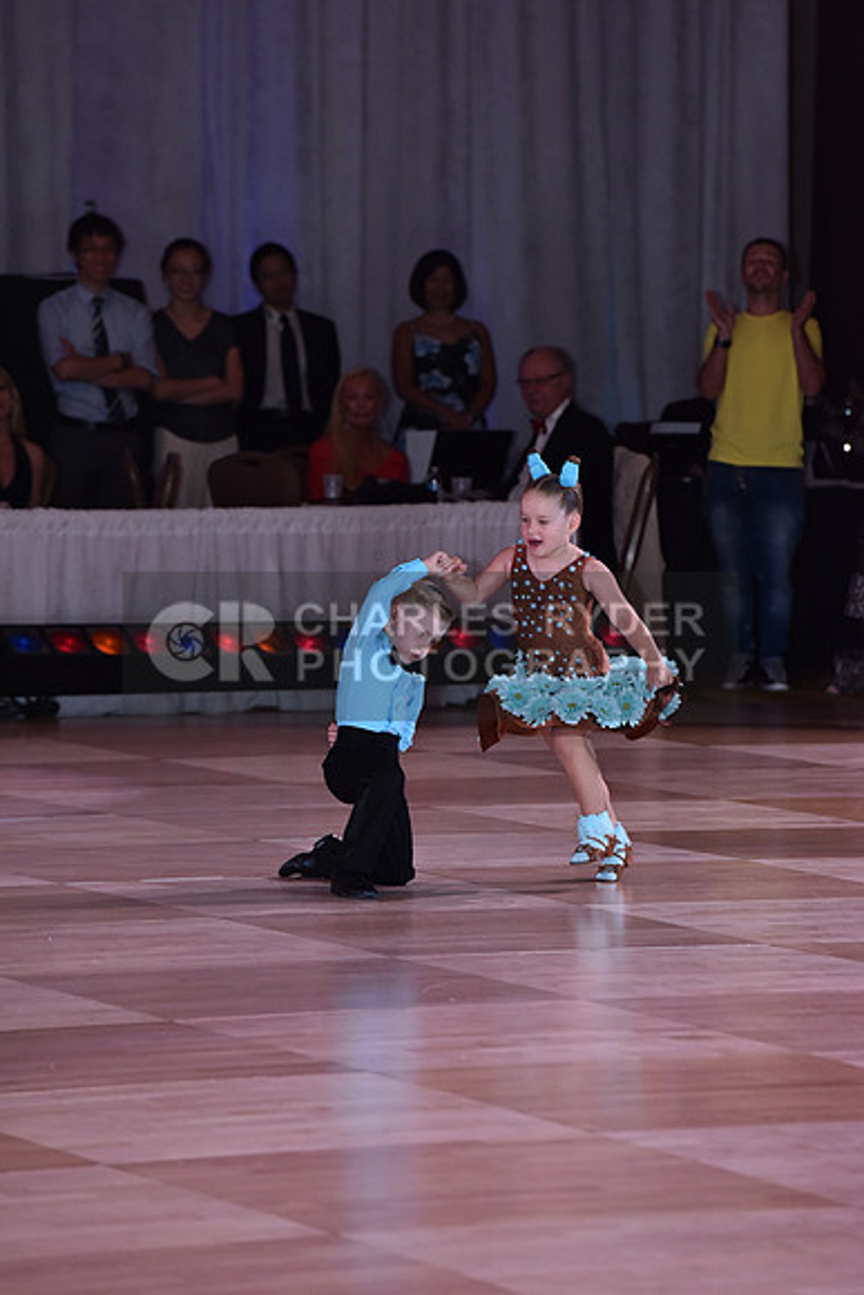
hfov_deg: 6.9
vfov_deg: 10.3
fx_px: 7195
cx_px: 432
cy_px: 648
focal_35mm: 200
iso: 1600
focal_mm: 200
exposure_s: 1/250
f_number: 5.6
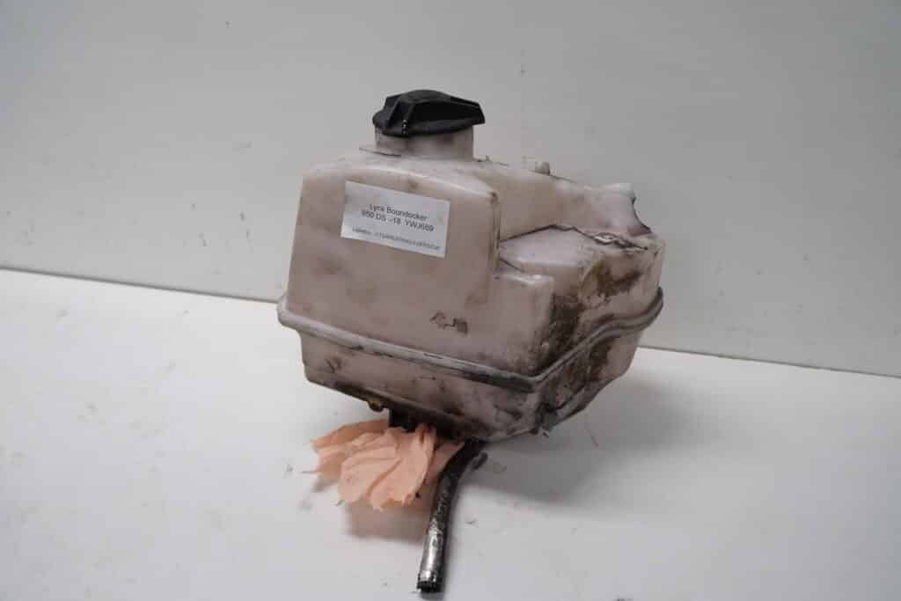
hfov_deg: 67.4
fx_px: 676
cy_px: 300
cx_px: 450
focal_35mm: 27
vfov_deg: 47.9
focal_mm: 18
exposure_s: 1/60
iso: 160
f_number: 4.5
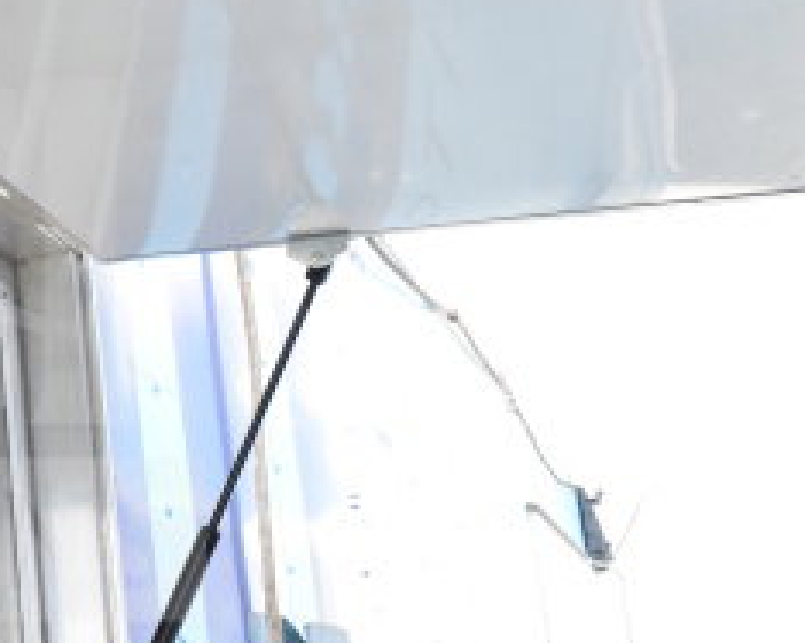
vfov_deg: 23.1
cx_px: -182
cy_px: 349
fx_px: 1572
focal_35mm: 66
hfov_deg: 25.5
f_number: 11
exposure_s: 1/500
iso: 6400
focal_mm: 18
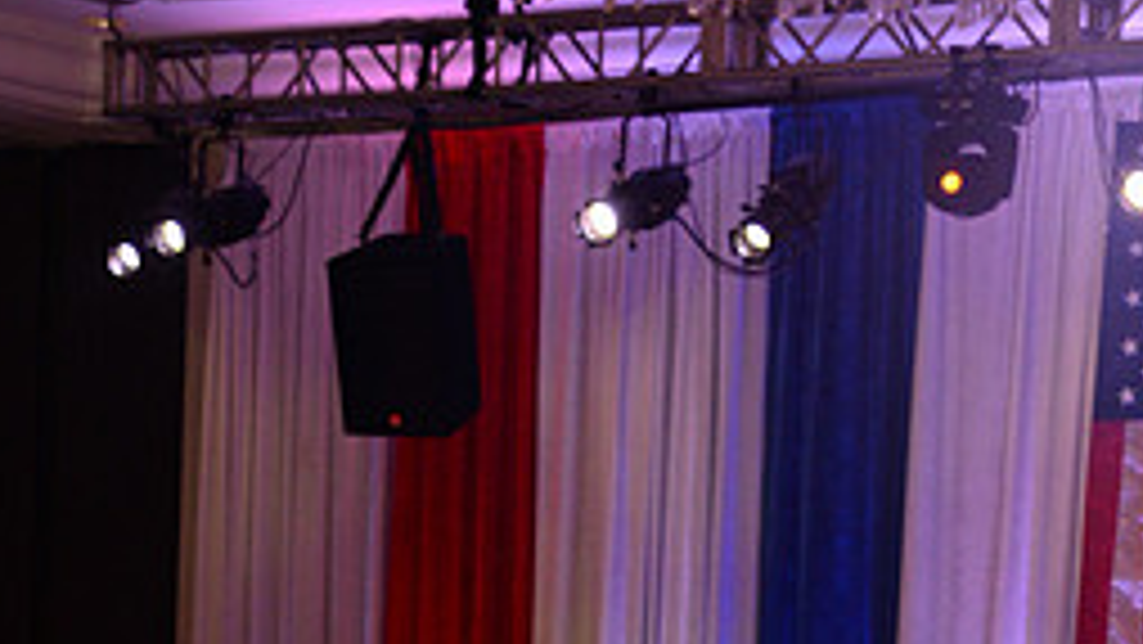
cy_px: 1094
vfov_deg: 6.1
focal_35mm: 196
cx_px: 506
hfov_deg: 11.0
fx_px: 5942
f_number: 6.3
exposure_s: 1/250
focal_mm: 82
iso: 2500
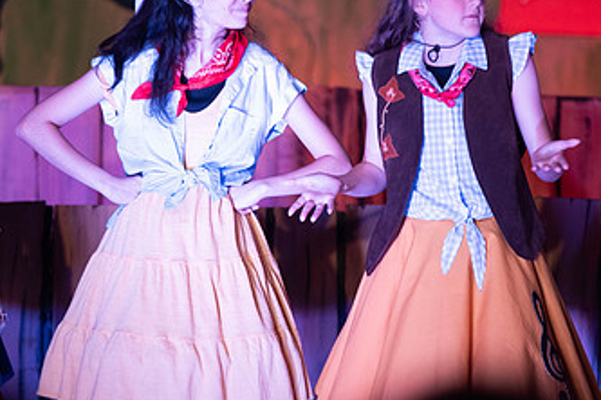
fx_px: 5809
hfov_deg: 5.9
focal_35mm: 348
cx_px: 249
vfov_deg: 3.9
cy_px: 123
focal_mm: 200
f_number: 2.8
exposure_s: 1/200
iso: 1100
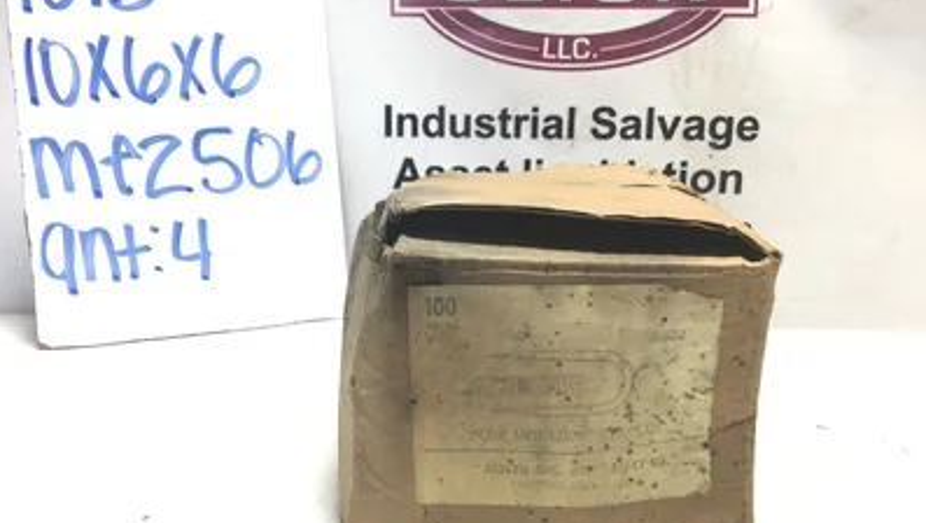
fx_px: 835
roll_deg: -1.5
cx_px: 462
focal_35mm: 34
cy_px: 271
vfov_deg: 34.7
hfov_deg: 58.0
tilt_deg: -11.9
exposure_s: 1/60
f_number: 2.4
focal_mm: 3.3
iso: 32
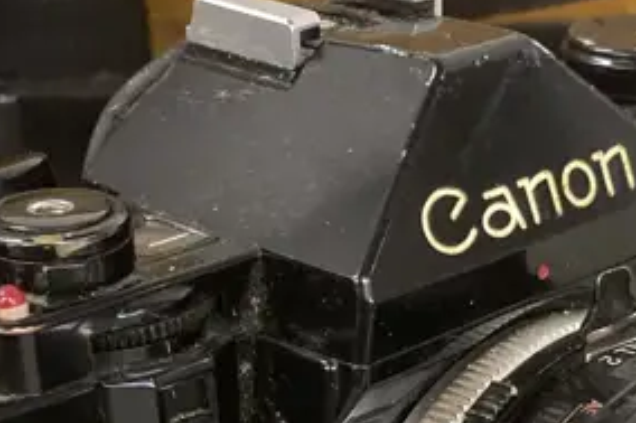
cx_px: 419
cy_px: 685
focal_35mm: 105
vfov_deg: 12.2
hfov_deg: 19.4
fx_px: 1854
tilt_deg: -30.5
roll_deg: +4.2
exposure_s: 1/50
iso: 200
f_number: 1.8
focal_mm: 3.99
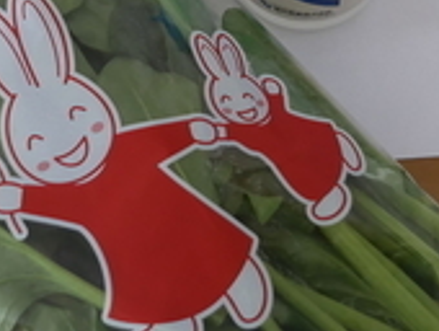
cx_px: 227
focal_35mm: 141
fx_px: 1791
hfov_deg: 14.0
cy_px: -112
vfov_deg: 10.3
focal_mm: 20
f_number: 4.1
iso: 640
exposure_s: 1/60
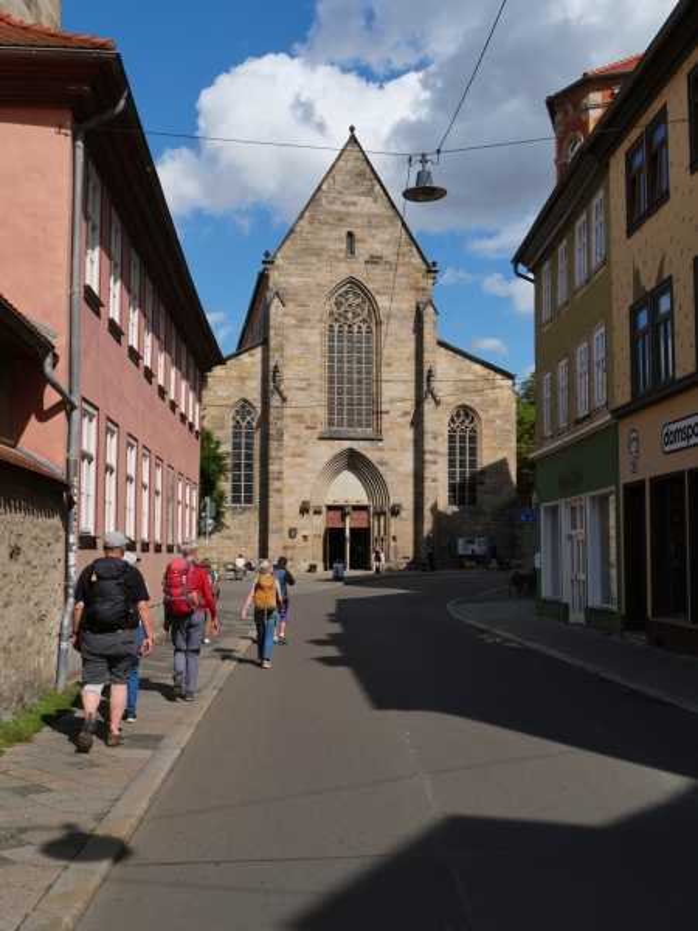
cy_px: 466
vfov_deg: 49.0
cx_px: 349
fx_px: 1022
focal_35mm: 38
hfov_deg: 37.7
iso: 200
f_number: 9
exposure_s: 1/500
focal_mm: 19
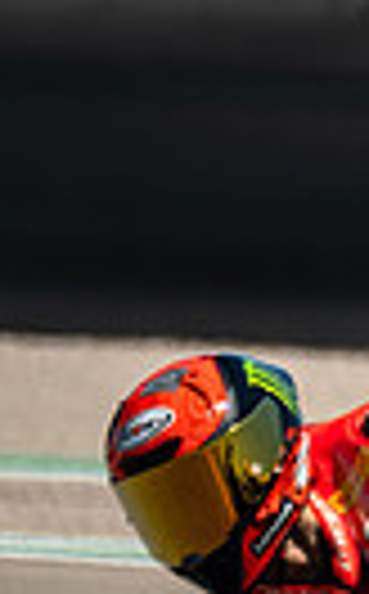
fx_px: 43489
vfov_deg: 0.8
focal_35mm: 2691
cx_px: 1188
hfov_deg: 0.5
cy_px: 646
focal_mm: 400
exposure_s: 1/1250
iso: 500
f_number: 5.6
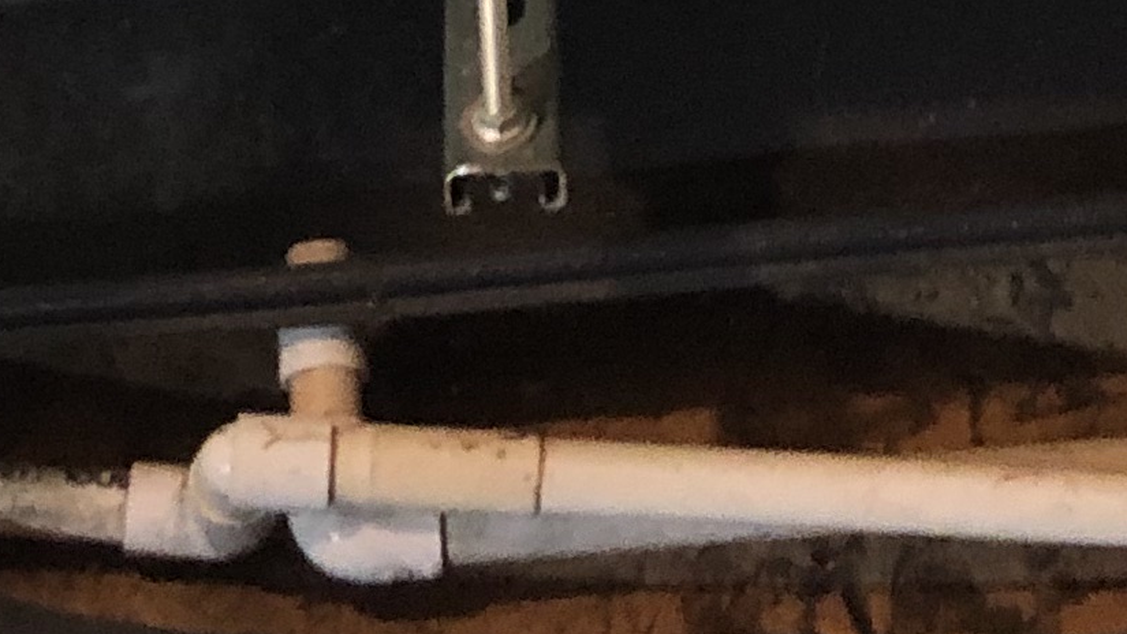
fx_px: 4453
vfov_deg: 7.7
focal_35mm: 149
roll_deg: +3.3
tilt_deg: -37.6
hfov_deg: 14.4
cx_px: 572
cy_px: -747
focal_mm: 3.99
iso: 80
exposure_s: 1/15
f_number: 1.8
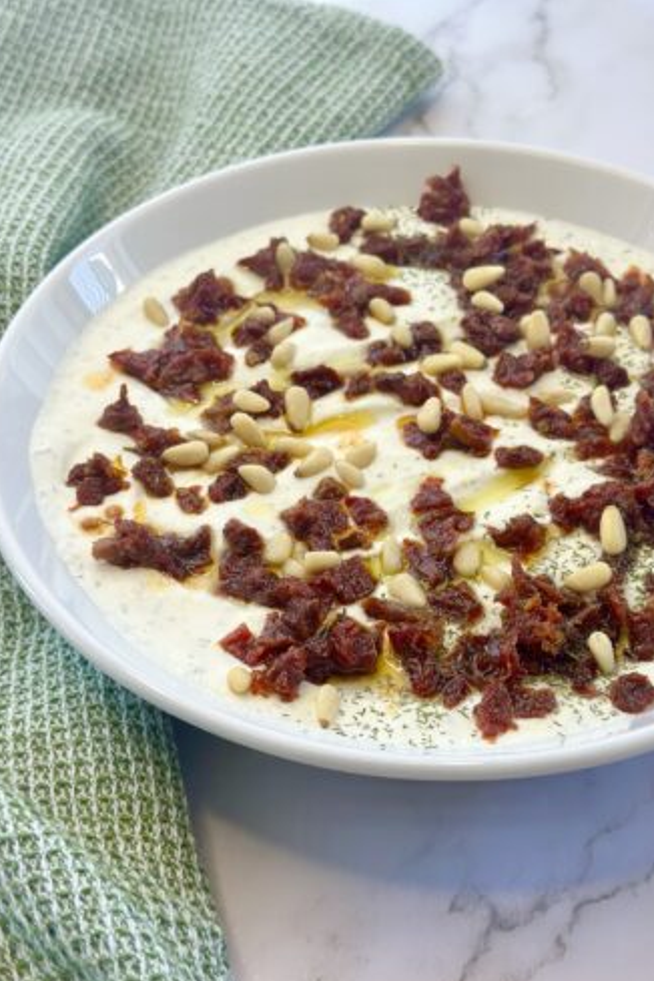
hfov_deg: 26.5
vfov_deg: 38.9
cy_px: 498
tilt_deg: -47.4
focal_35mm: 51
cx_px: 362
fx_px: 1390
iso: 64
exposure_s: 1/166
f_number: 1.78
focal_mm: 6.86
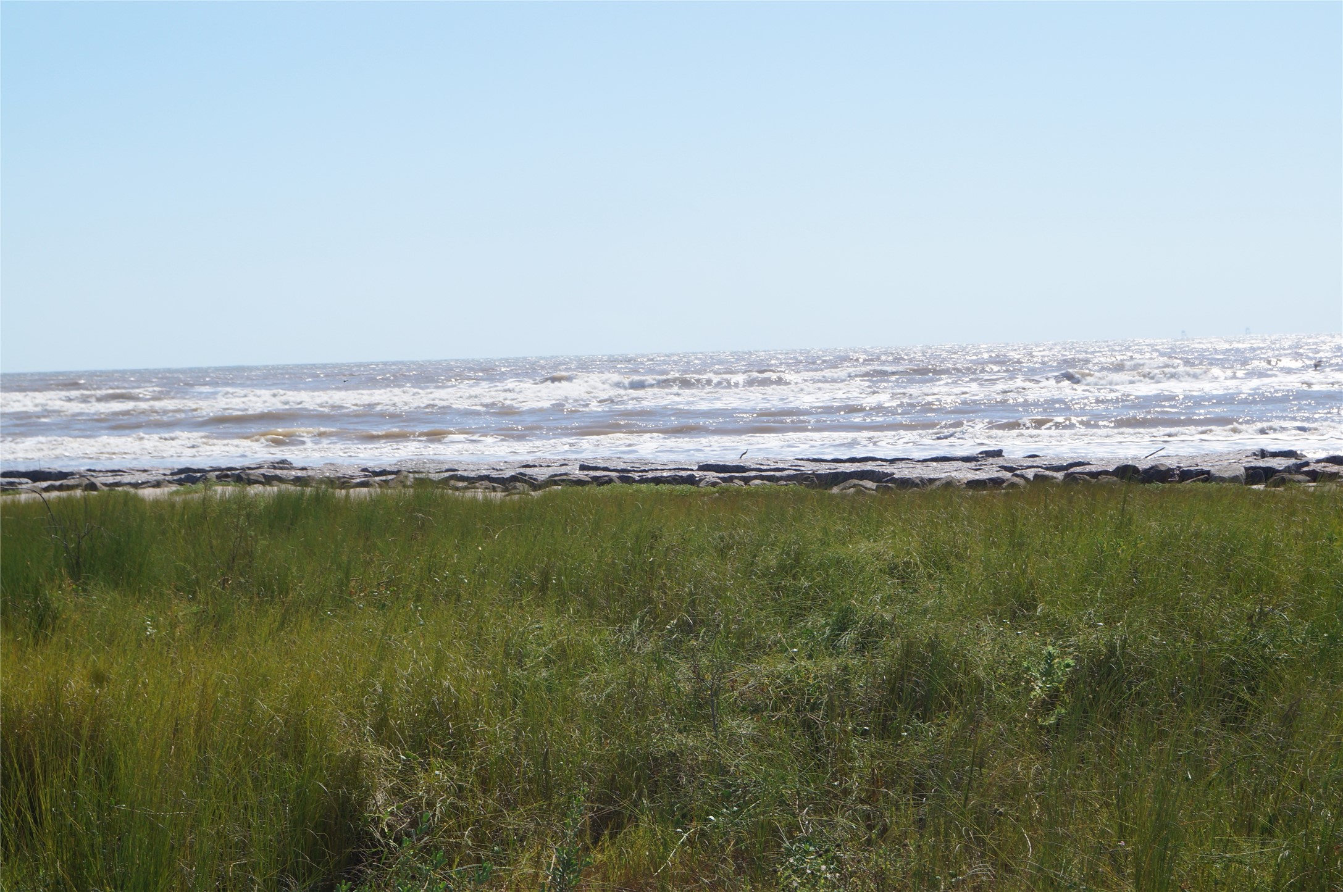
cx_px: 672
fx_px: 3074
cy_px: 446
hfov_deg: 24.6
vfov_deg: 16.5
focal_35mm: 82
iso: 100
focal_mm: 55
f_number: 13
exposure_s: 1/200
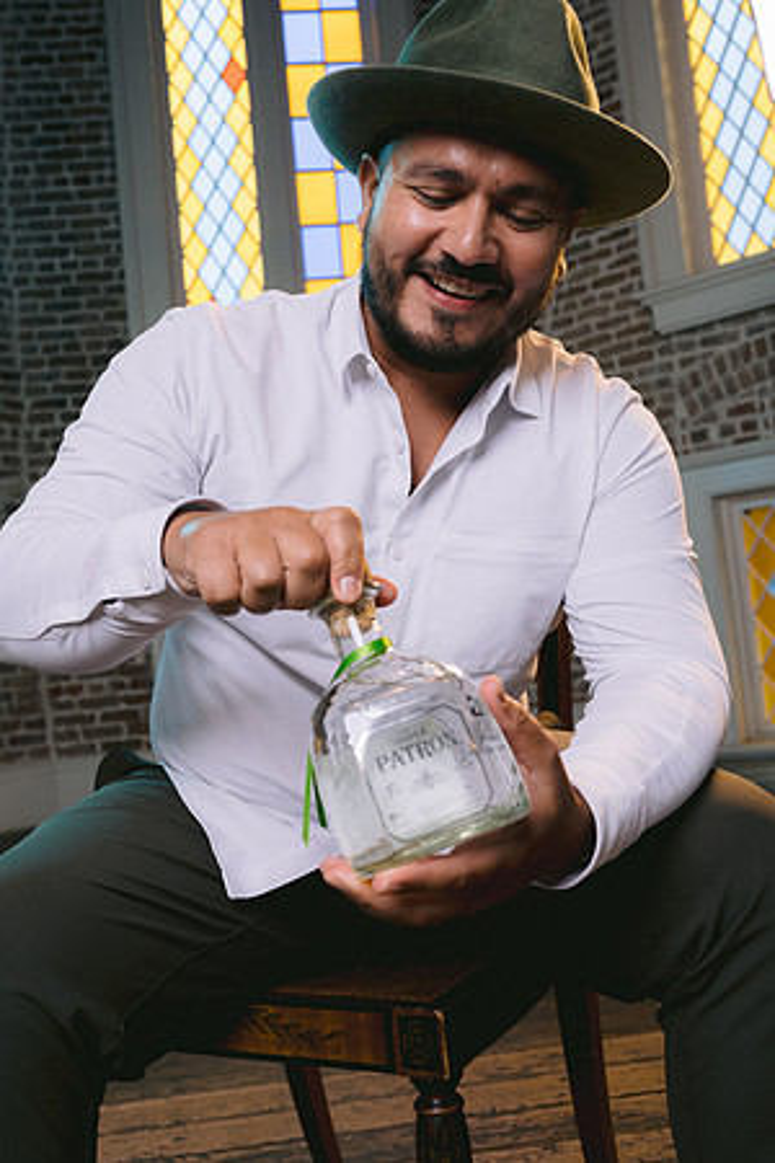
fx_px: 1130
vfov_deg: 54.4
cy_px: 582
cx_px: 388
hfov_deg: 37.9
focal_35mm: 35
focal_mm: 35
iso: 200
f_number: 5.6
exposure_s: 1/125
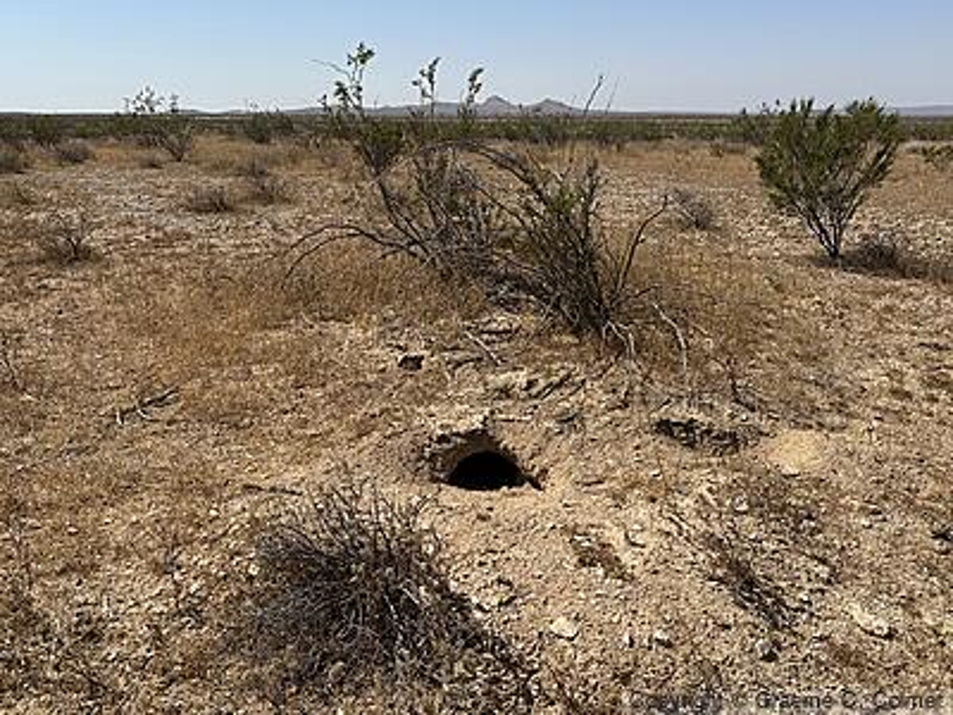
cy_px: 358
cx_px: 476
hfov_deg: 71.6
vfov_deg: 56.8
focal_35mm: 24
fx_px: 661
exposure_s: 1/7576
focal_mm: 6.86
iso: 80
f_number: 1.78
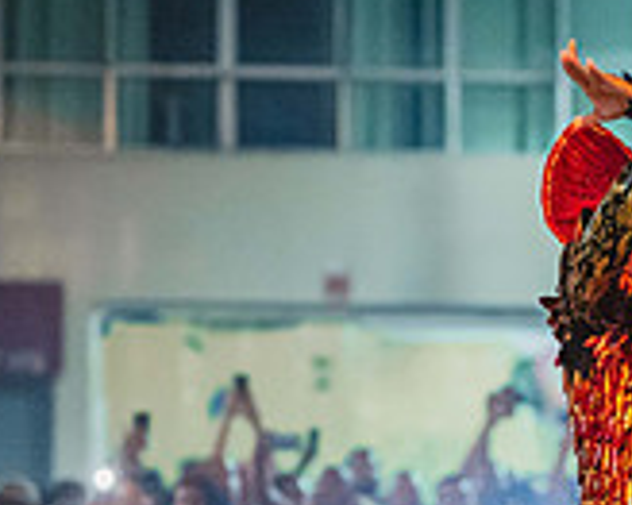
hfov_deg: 11.1
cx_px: 566
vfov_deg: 8.9
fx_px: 3234
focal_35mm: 173
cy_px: 445
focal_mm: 50
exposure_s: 1/320
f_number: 1.4
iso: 6400
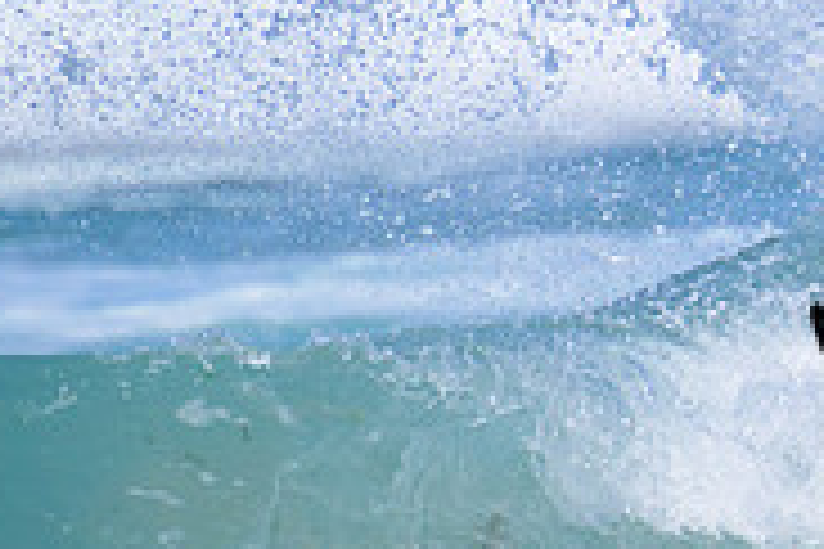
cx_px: 1366
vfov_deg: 0.5
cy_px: 274
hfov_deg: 0.8
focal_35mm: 2713
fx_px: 62093
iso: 720
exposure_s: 1/2000
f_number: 11
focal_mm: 800
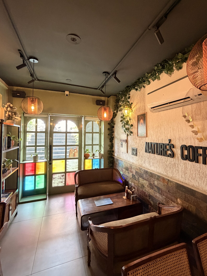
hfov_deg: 74.5
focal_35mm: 17
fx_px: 136
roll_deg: -0.2
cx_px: 115
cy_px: 132
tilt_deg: +2.0
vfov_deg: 91.0
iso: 640
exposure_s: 1/50
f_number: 2.2
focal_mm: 2.22
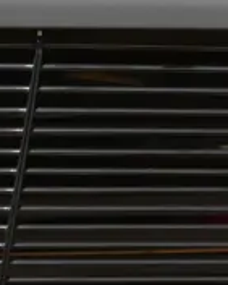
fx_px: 1719
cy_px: -54
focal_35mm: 204
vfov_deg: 9.3
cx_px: -36
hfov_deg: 7.5
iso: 200
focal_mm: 18
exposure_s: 1/125
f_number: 4.5
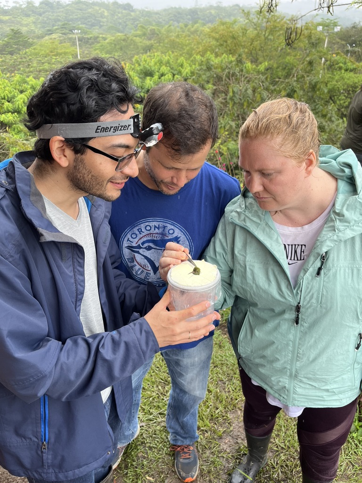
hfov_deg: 53.1
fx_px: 363
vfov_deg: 67.3
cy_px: 242
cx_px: 181
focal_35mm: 26
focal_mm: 5.1
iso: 40
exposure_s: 1/205
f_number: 1.6
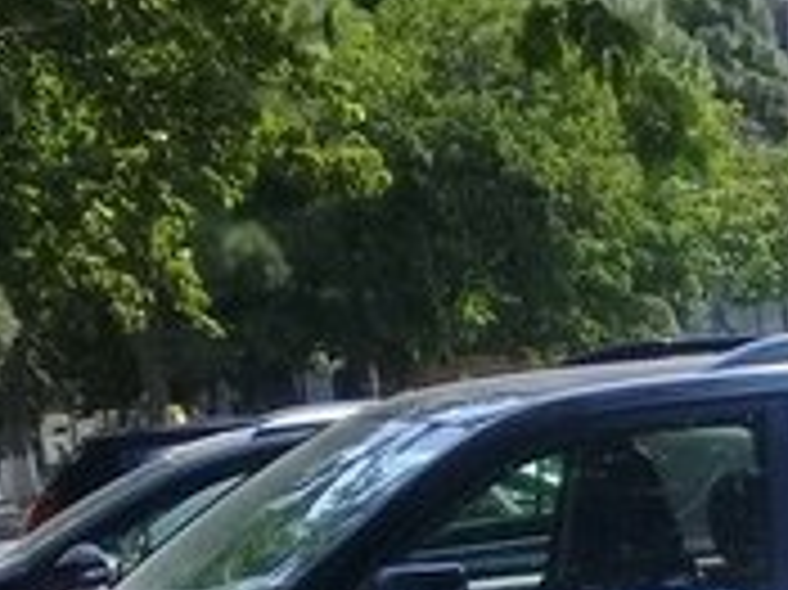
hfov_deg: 15.2
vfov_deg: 11.6
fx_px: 2662
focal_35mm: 117
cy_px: 1088
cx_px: 1297
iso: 50
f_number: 2.2
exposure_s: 1/456
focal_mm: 3.3
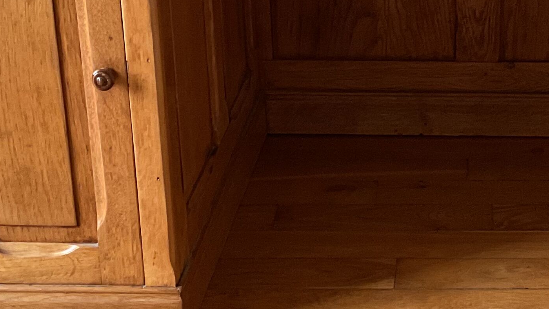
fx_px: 1325
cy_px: 30
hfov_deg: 23.0
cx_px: 466
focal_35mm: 91
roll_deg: +0.4
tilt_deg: -21.0
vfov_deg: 13.2
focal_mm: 3
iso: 125
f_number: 1.8
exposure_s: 1/60
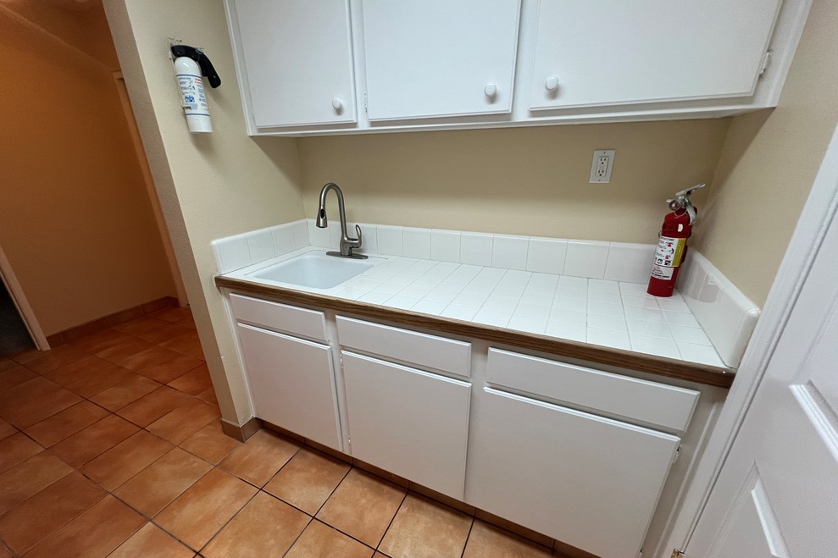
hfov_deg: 104.3
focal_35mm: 14
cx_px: 413
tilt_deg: -22.9
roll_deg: +1.1
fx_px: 326
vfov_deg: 81.0
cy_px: 301
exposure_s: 1/120
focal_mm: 1.57
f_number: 1.8
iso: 125
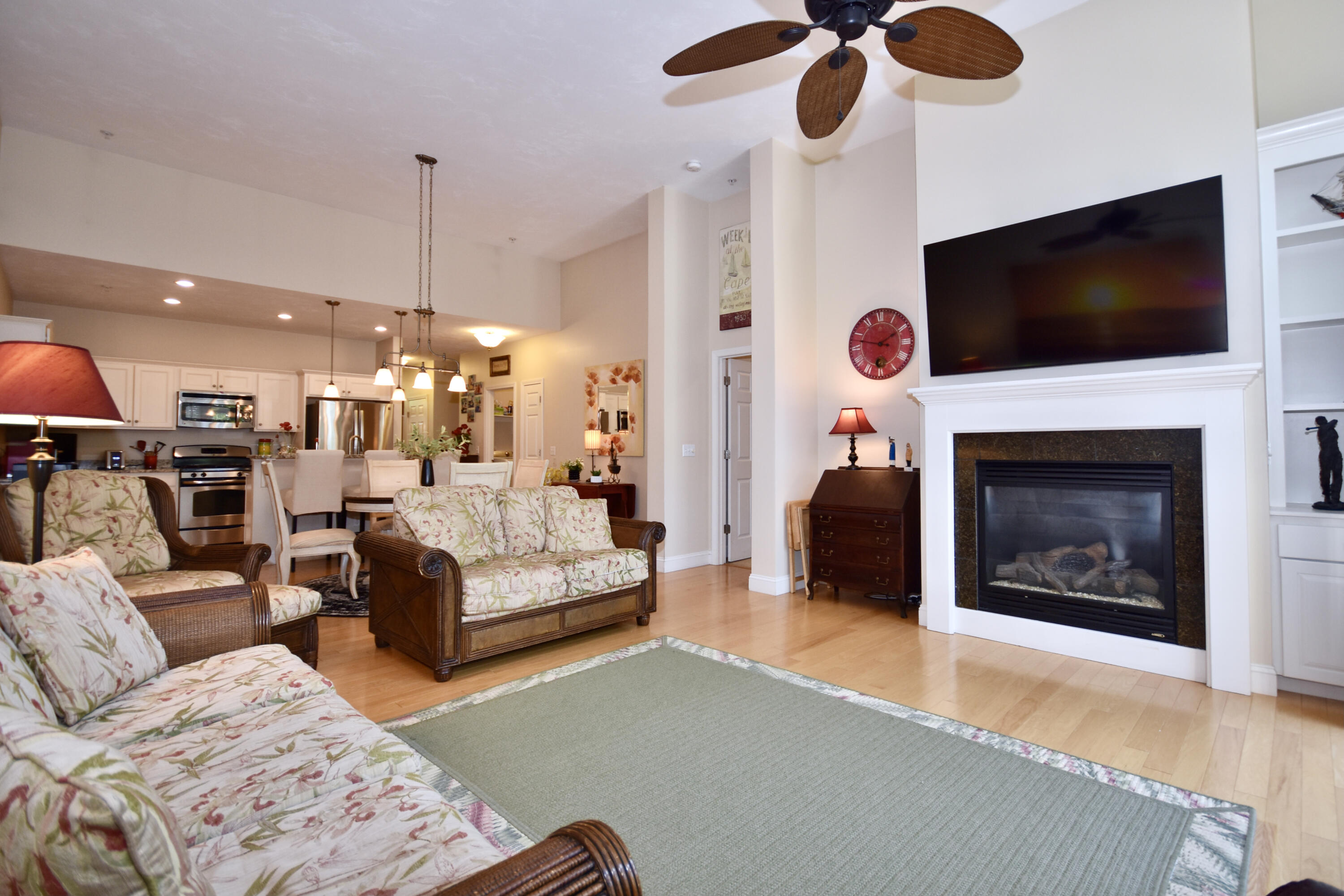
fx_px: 560
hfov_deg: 100.4
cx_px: 672
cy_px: 448
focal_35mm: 15
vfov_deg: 77.3
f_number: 4
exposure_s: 1/60
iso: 360
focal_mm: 10
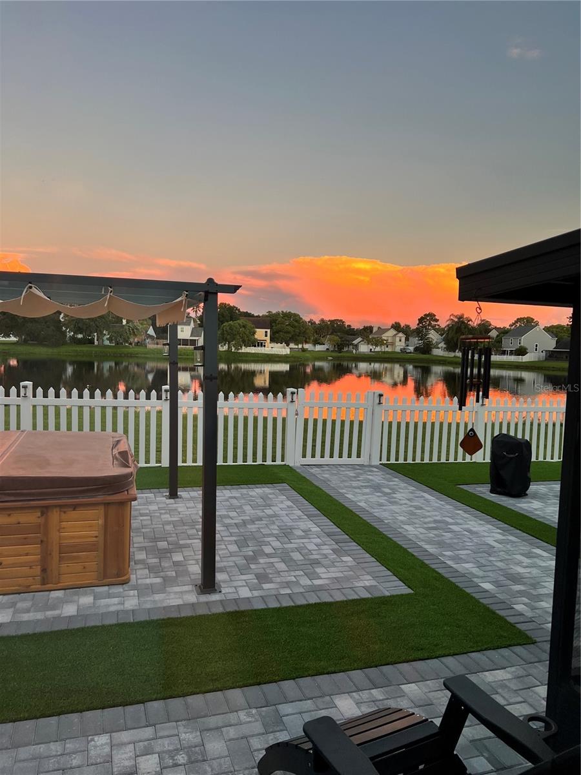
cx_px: 290
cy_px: 388
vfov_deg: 67.3
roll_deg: -2.8
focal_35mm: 26
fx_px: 582
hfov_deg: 53.1
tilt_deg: -5.2
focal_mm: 5.7
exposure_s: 1/121
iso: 80
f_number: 1.5
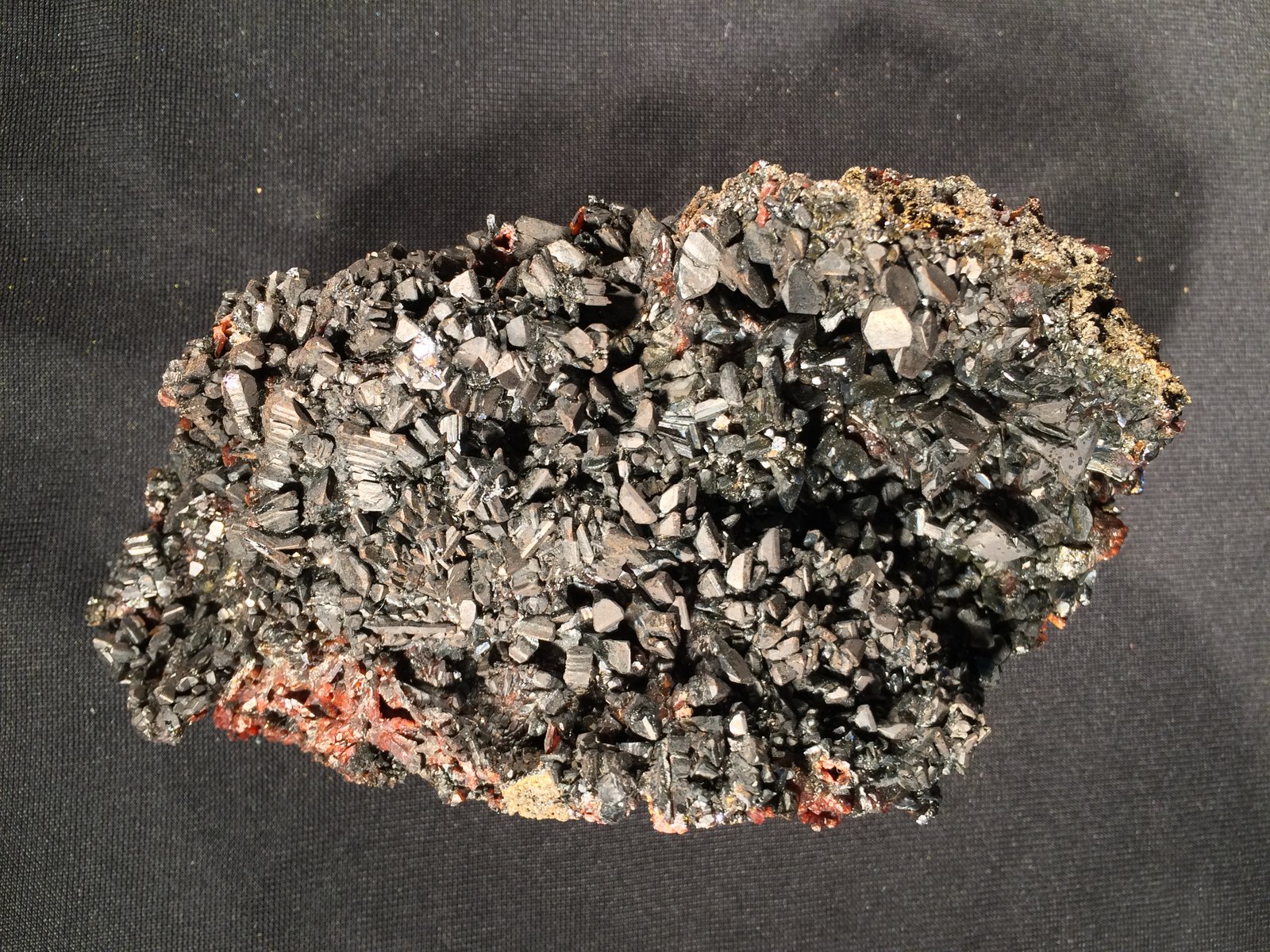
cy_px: 476
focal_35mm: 29
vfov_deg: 48.2
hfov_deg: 61.7
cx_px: 635
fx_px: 1064
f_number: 2.2
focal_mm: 4.15
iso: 64
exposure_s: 1/30
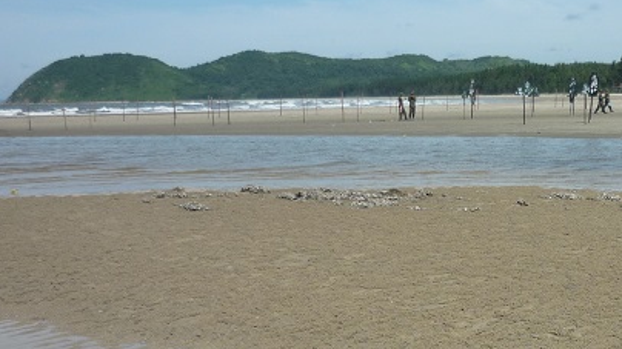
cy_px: 287
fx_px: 1072
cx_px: 487
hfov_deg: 31.6
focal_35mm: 65
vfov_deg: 18.3
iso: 100
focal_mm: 5.5
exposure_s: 1/250
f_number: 8
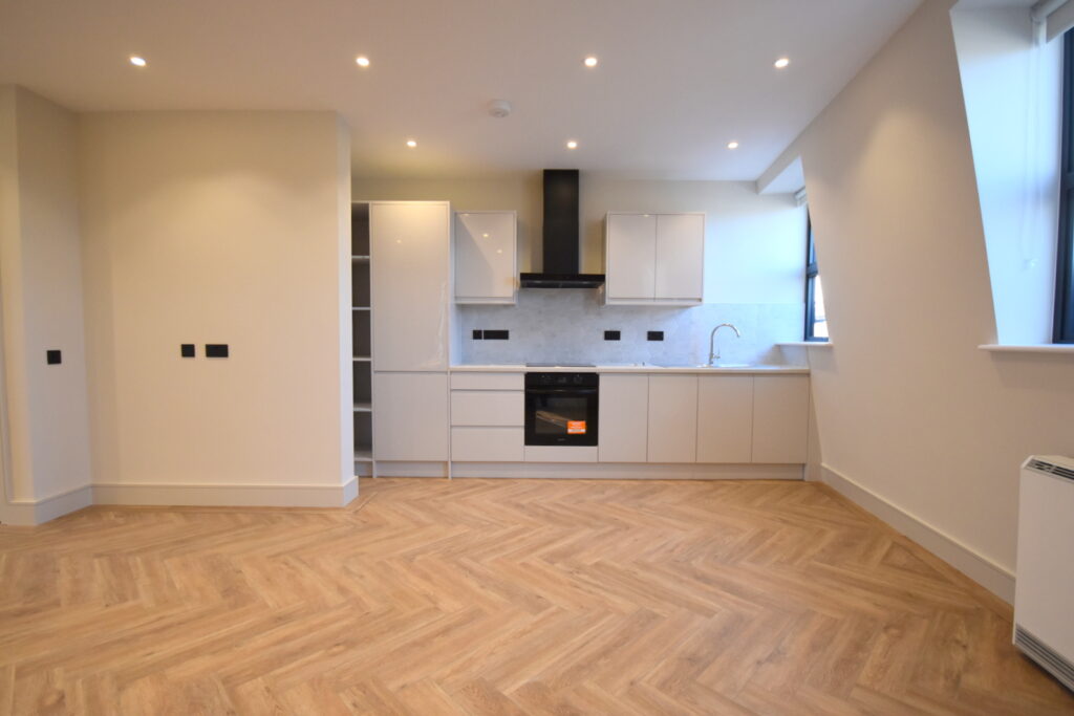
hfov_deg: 100.4
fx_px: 448
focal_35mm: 15
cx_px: 537
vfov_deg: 77.3
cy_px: 358
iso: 800
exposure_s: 1/200
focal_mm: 10
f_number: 4
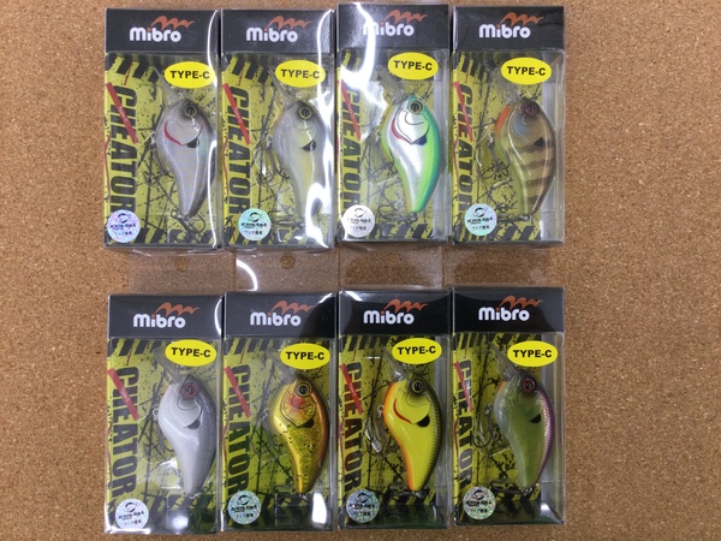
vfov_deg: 45.4
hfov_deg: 58.4
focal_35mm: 31
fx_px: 646
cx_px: 360
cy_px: 270
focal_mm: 3.3
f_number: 2.4
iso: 32
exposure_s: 1/30
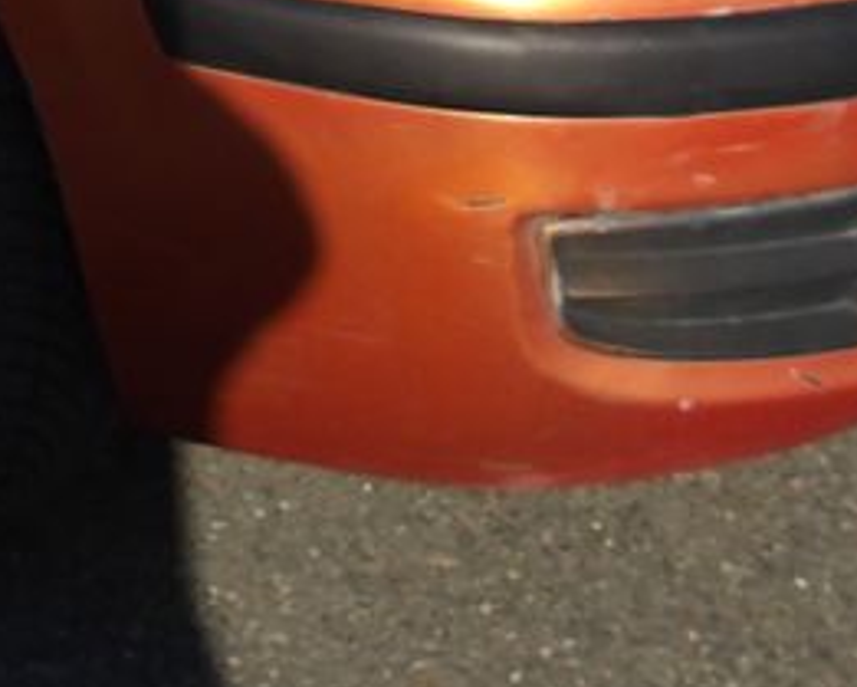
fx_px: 3070
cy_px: -703
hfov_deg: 15.6
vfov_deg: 11.5
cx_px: 7
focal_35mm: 121
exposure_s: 1/122
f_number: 10.4
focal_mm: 4.9
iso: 100
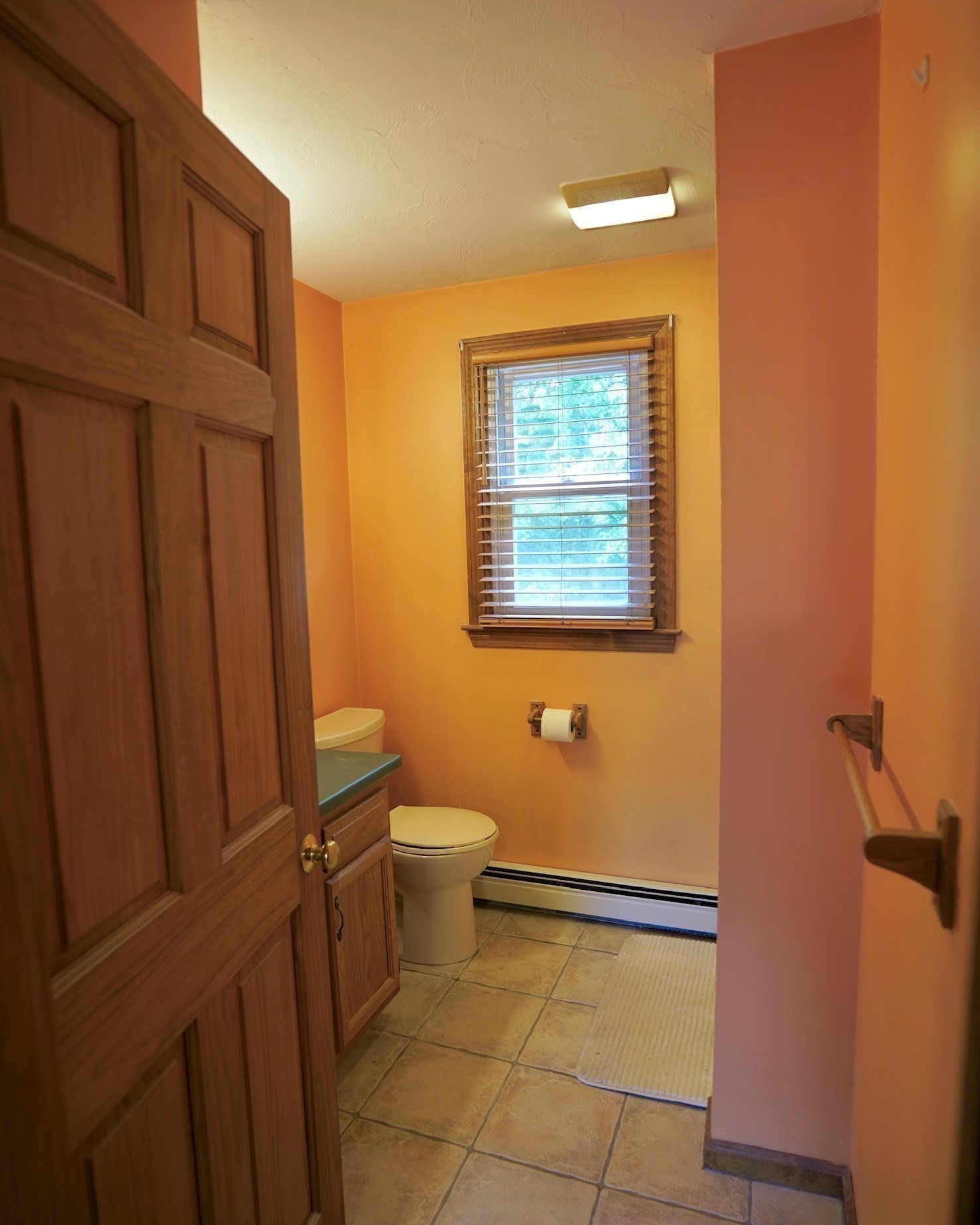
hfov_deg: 65.5
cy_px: 612
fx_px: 761
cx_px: 498
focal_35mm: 21
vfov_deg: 77.6
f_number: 2.8
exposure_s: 1/30
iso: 200
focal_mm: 18
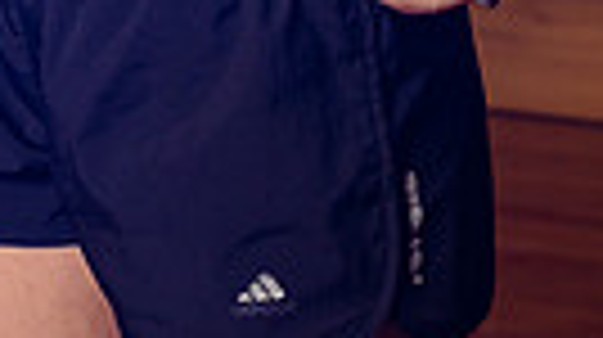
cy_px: -613
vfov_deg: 4.7
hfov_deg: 8.8
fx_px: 3929
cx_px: 220
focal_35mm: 246
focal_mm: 70
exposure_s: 1/200
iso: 250
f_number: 8
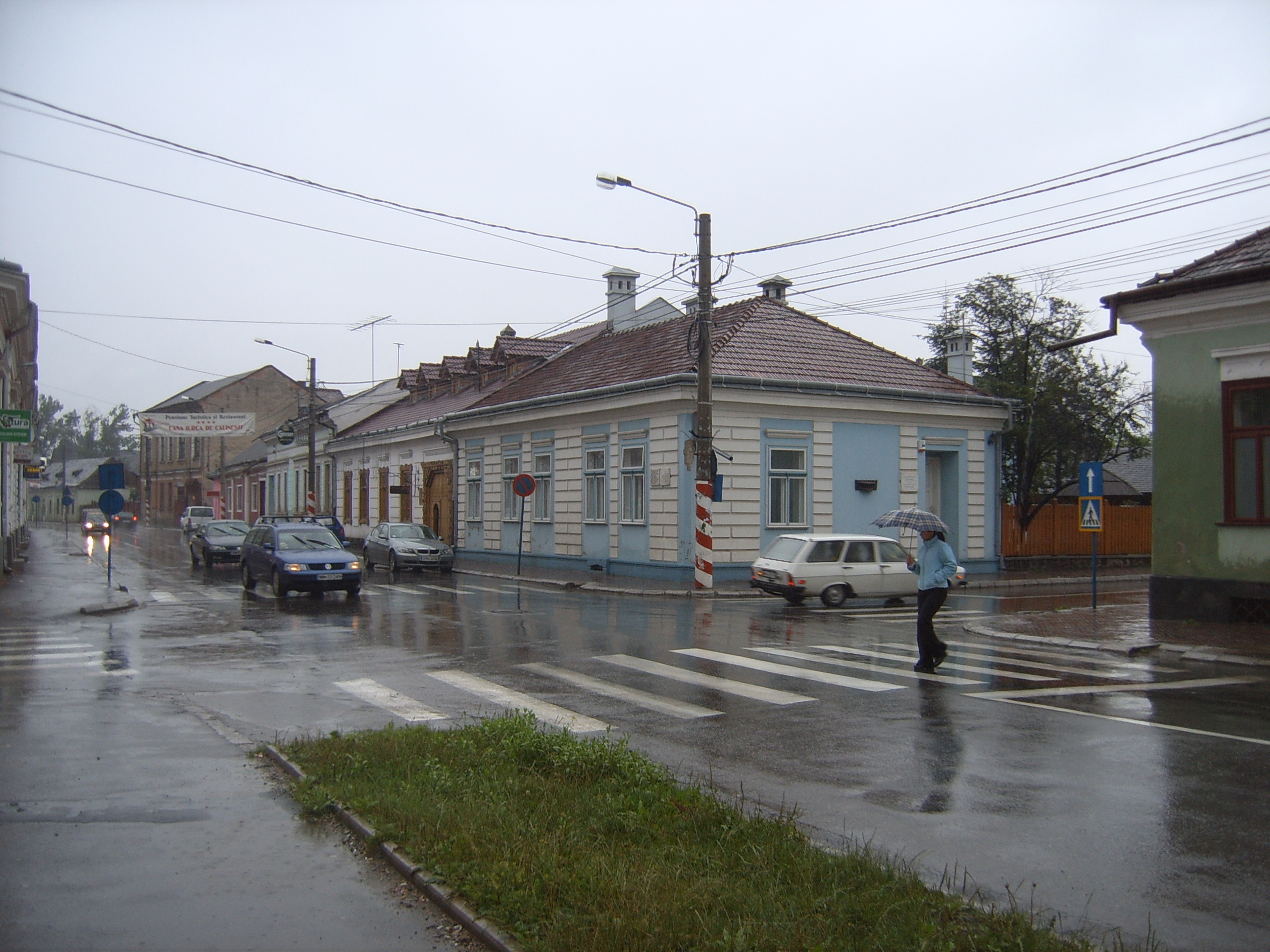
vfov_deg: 40.7
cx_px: 635
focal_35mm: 35
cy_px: 476
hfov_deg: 52.6
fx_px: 1284
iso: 50
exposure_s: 1/90
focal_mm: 5.8
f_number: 2.8
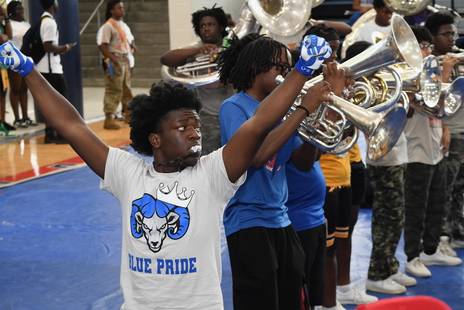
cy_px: 155
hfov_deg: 20.0
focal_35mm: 102
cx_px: 232
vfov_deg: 13.4
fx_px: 1315
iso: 2000
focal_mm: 68
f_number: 5.6
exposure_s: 1/200
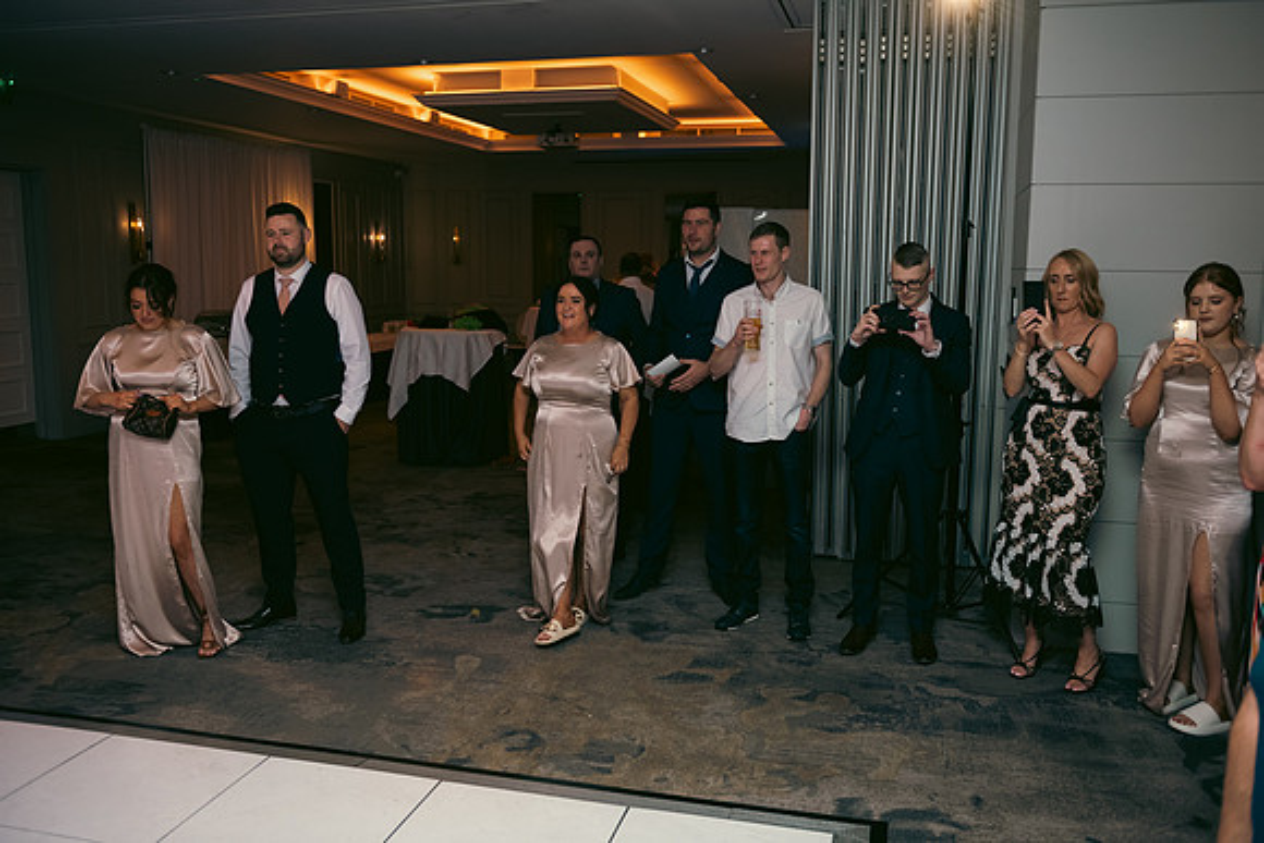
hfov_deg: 58.7
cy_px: 422
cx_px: 632
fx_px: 1124
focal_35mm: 32
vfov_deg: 41.1
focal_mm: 32
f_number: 3.5
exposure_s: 1/160
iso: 800
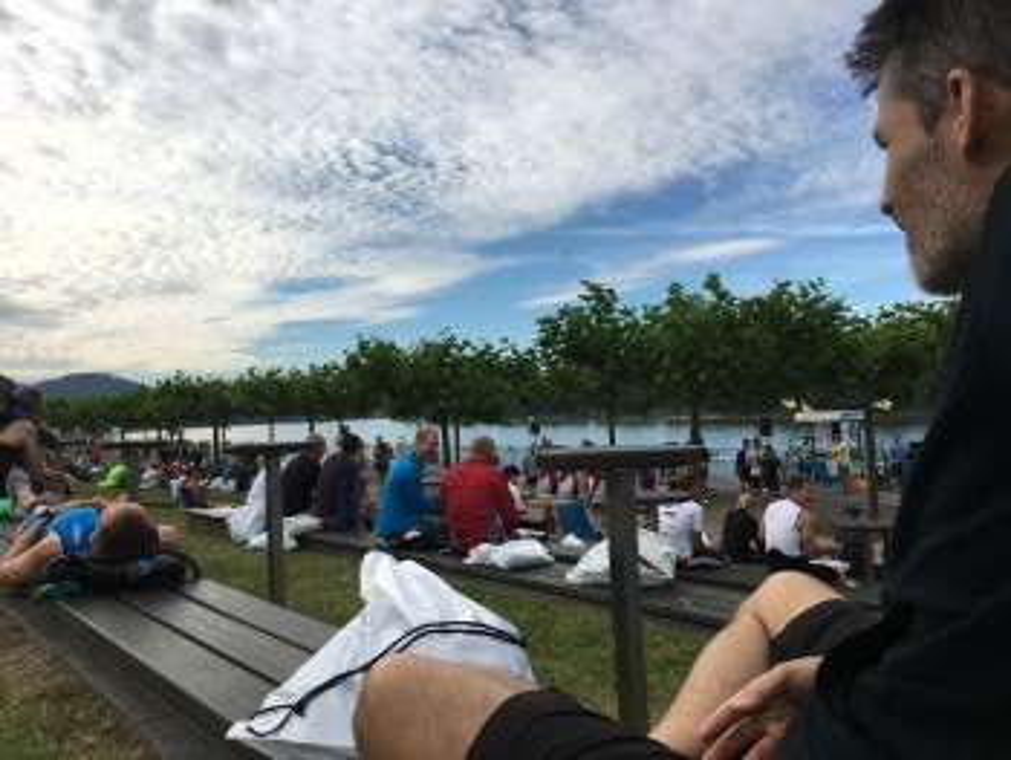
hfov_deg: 61.6
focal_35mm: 29
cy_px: 380
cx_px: 506
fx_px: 848
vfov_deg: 48.3
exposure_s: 1/1832
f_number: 2.2
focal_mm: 4.15
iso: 25
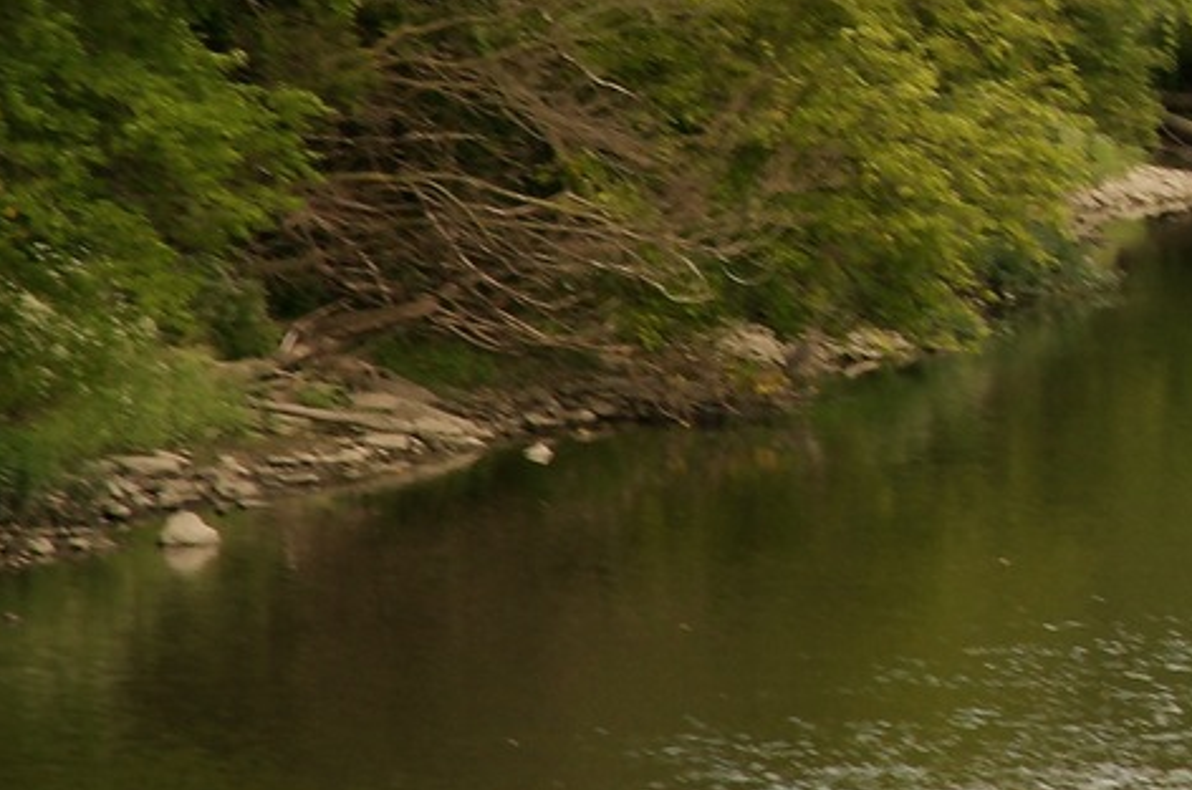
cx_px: 2046
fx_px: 11966
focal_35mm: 362
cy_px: -141
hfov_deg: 5.6
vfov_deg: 3.8
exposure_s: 1/60
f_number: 16
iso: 200
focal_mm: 70
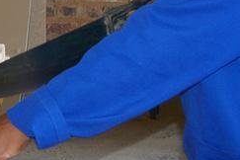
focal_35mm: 177
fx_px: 1180
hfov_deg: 11.4
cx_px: -52
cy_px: 24
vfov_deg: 7.7
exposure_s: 1/45
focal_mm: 28
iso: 400
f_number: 4.5
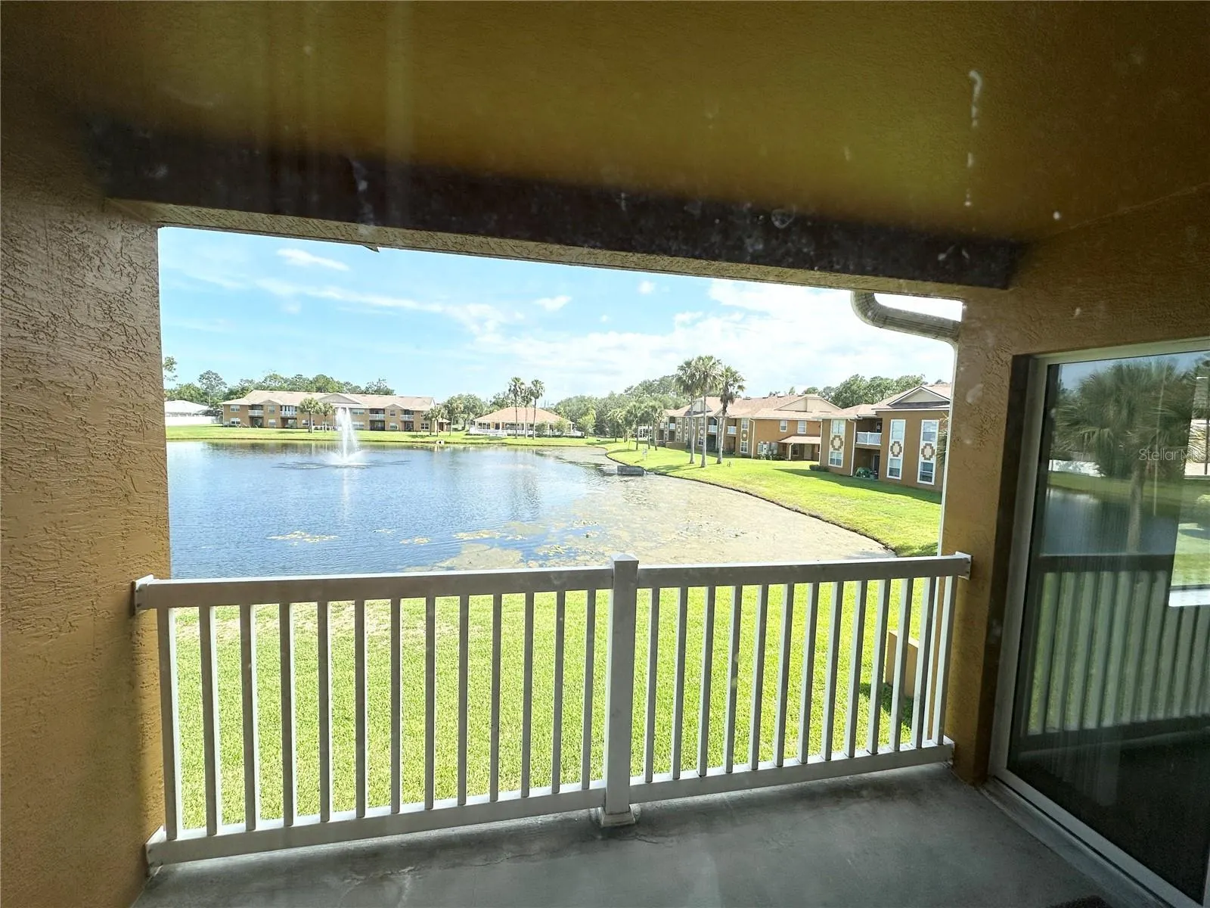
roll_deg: -2.0
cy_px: 454
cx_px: 605
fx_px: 489
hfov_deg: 102.1
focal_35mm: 14
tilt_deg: -4.1
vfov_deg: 85.7
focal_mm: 2.22
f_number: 2.2
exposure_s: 1/1715
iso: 50
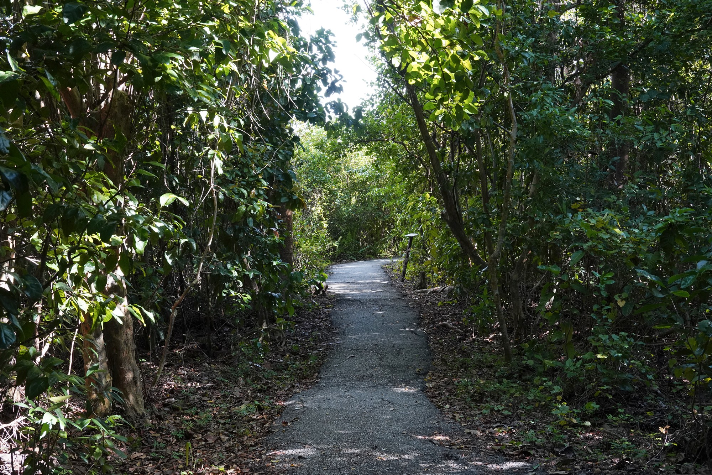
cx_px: 356
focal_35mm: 39
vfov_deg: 34.2
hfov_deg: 49.5
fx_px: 771
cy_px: 238
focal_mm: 39
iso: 1600
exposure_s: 1/100
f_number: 11
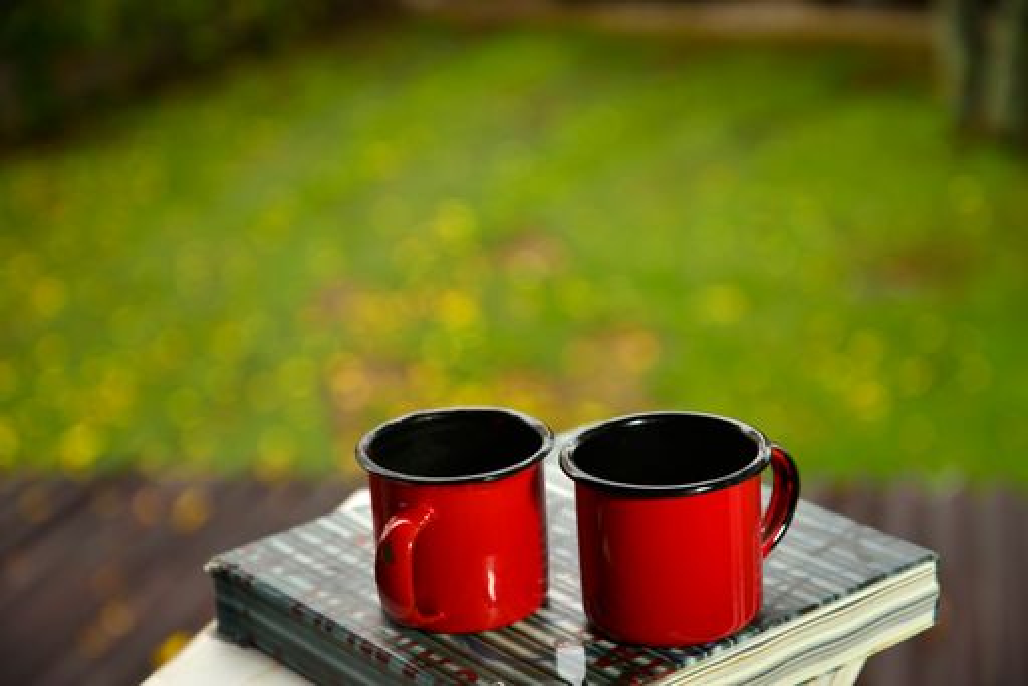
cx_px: 514
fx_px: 2428
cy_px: 343
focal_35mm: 85
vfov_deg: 16.1
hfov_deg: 23.9
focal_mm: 85
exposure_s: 1/40
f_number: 5
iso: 100
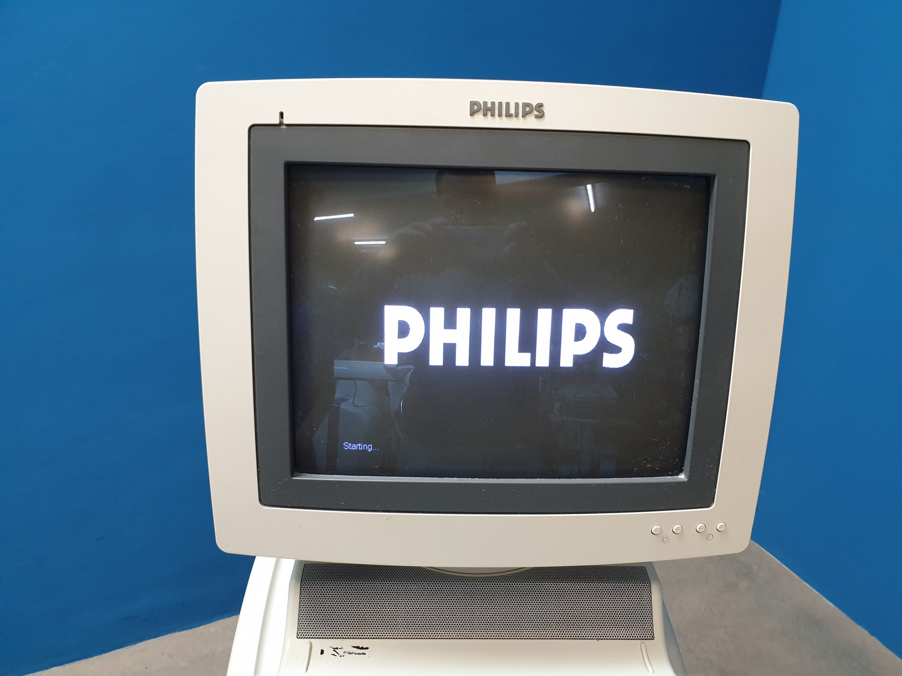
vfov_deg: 53.1
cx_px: 451
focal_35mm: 26
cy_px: 338
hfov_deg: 67.3
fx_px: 677
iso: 320
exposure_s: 1/50
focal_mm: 4.3
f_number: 2.4
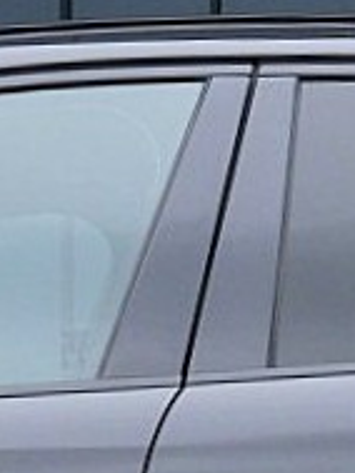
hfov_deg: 5.2
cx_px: -55
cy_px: 571
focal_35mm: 284
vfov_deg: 6.9
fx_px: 3881
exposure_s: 1/60
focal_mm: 23
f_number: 7.1
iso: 800
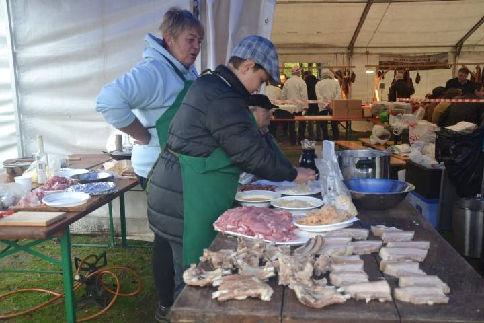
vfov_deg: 36.9
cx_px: 242
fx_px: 484
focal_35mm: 36
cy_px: 162
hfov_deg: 53.1
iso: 400
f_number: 4
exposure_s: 1/60
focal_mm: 24
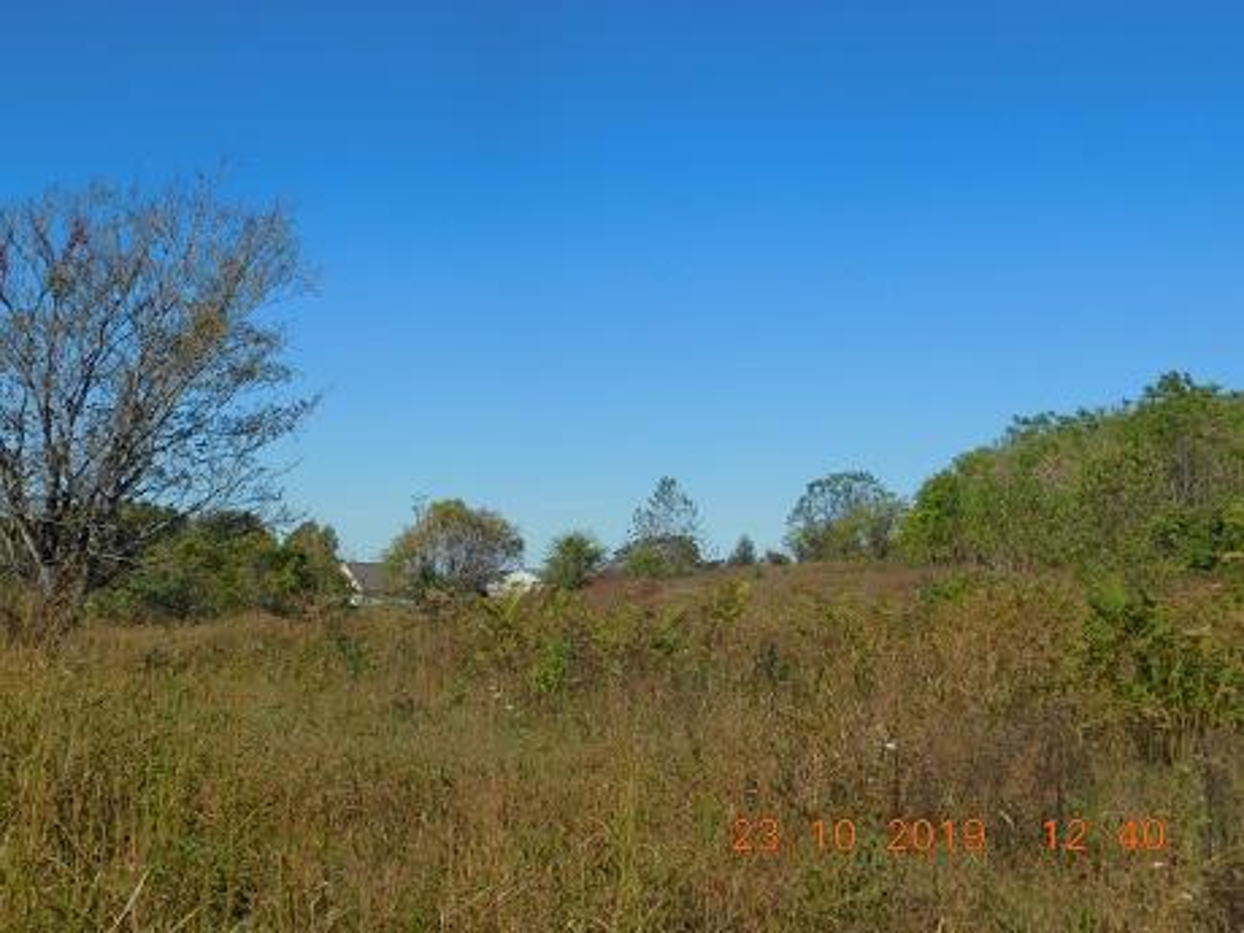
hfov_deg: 42.1
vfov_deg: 32.2
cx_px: 622
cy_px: 466
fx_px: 1617
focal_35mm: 45
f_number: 7.4
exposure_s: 1/400
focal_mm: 8
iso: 125
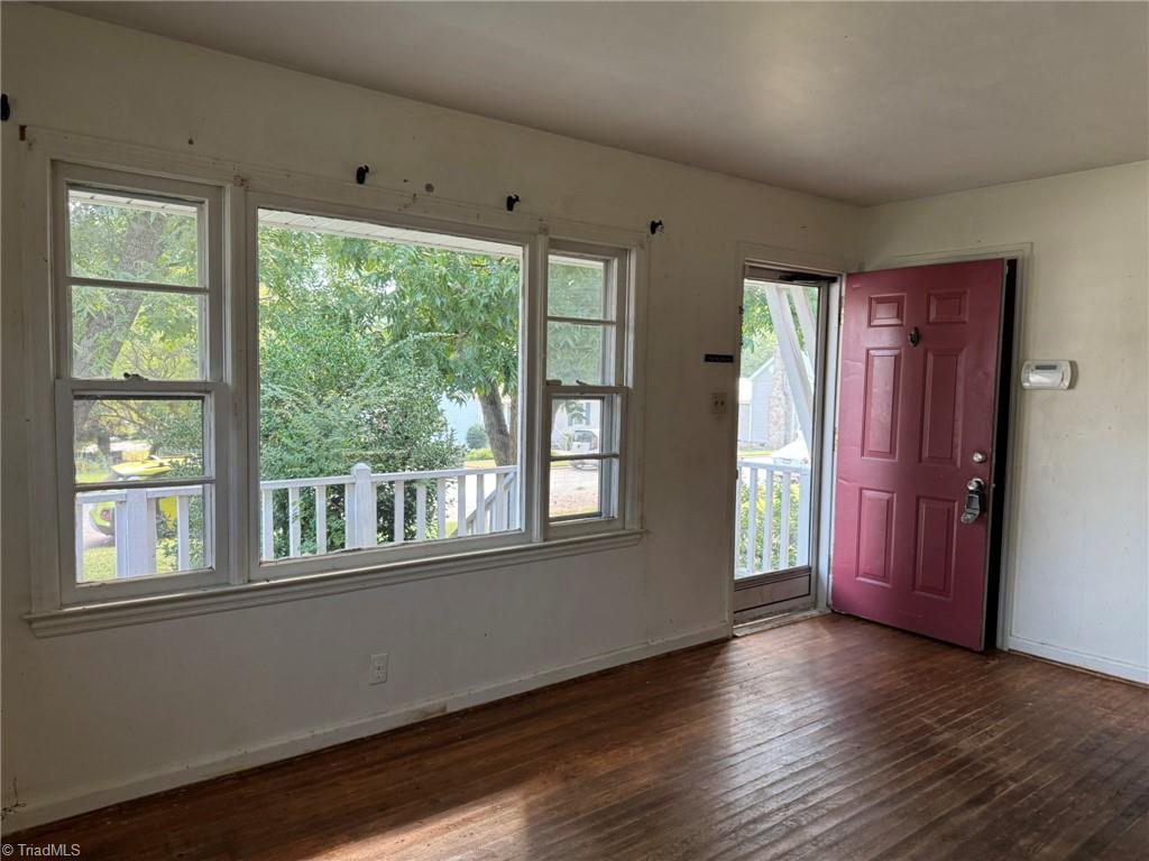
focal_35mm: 24
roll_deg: -0.8
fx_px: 797
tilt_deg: -3.8
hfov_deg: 71.6
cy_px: 430
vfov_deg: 56.8
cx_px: 574
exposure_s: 1/121
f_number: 1.78
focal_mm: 6.76
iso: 200
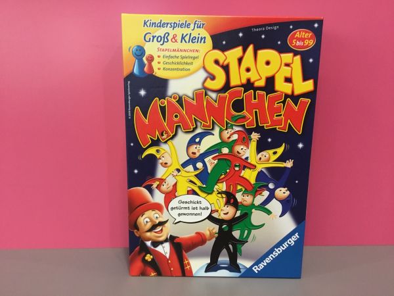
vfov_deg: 45.4
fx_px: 353
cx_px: 197
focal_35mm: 31
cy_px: 148
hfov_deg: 58.4
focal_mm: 3.3
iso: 200
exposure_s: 1/25
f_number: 2.4
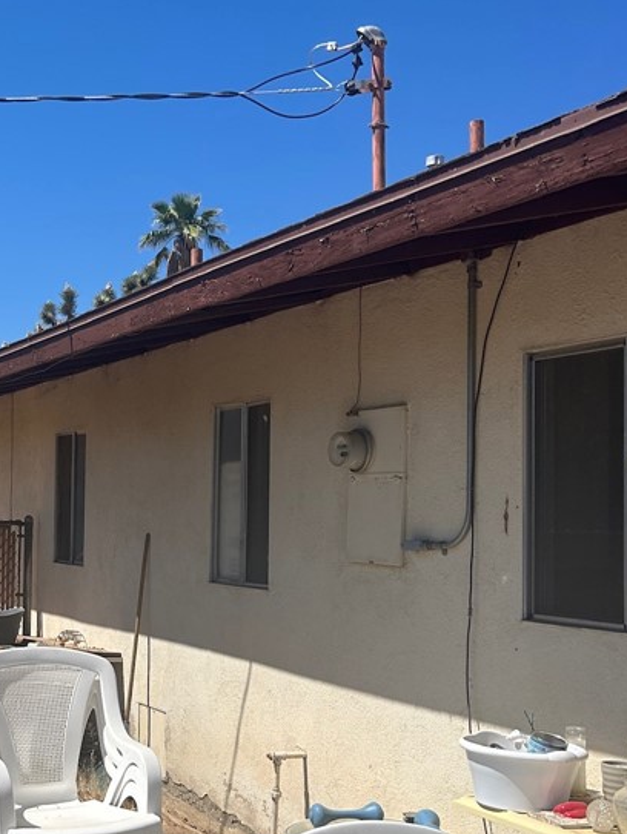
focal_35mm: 49
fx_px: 1182
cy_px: 461
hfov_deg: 28.6
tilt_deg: +4.8
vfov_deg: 38.8
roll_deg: +2.3
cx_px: 68
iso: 50
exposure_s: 1/5319
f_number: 1.5
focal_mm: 5.7
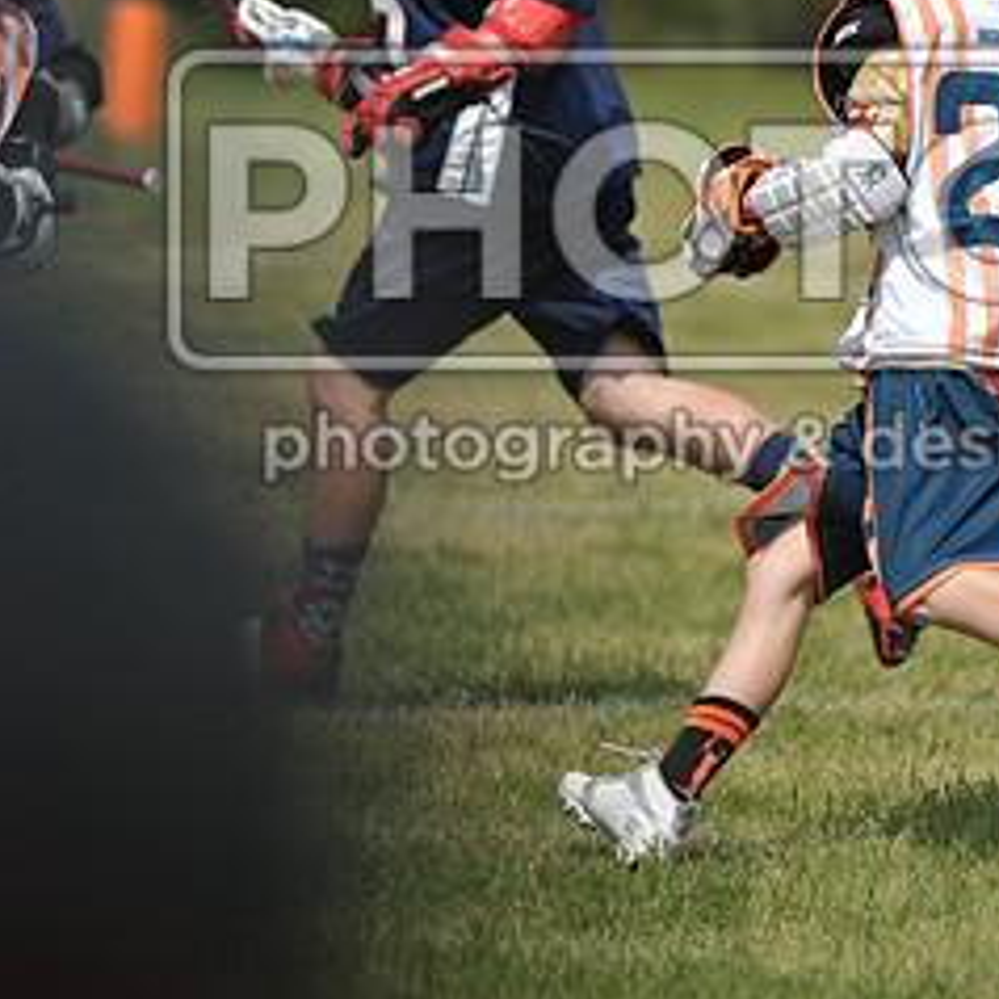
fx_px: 22300
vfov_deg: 2.6
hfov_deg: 2.6
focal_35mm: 683
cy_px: 243
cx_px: 802
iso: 640
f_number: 4
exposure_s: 1/5000
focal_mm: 330
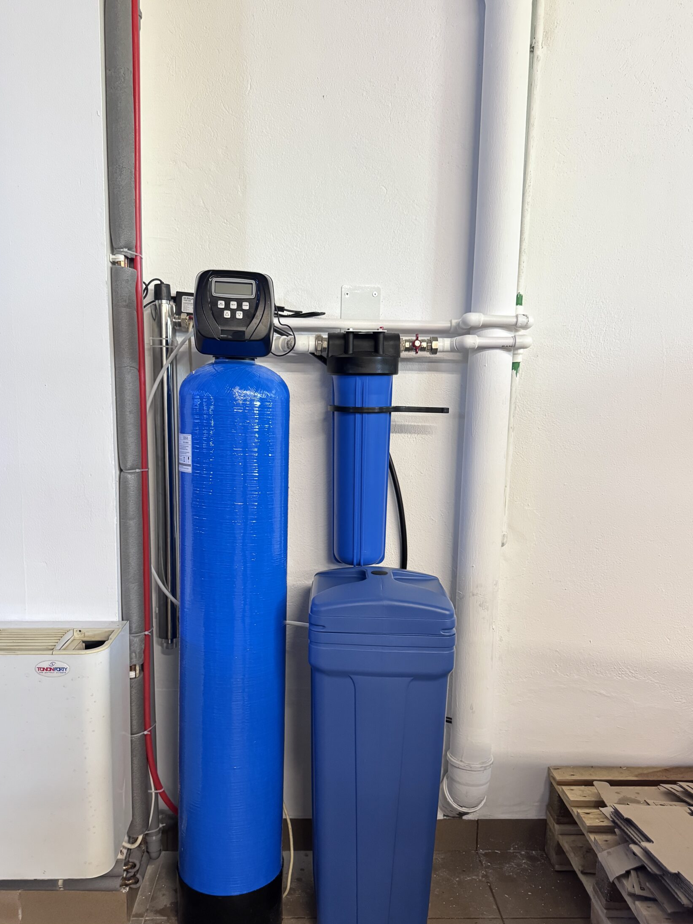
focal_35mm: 28
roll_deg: -0.6
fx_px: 747
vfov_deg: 63.3
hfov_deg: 49.7
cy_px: 505
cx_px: 317
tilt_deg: -6.1
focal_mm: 6.76
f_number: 1.78
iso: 1000
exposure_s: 1/30
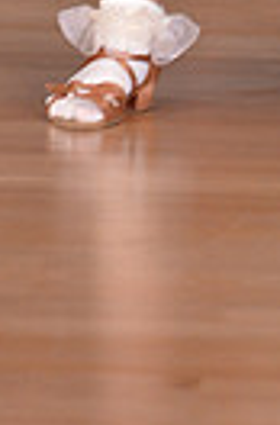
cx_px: 253
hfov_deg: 1.5
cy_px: -460
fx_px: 10371
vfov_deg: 2.3
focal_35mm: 882
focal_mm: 200
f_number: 5
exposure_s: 1/250
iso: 1600
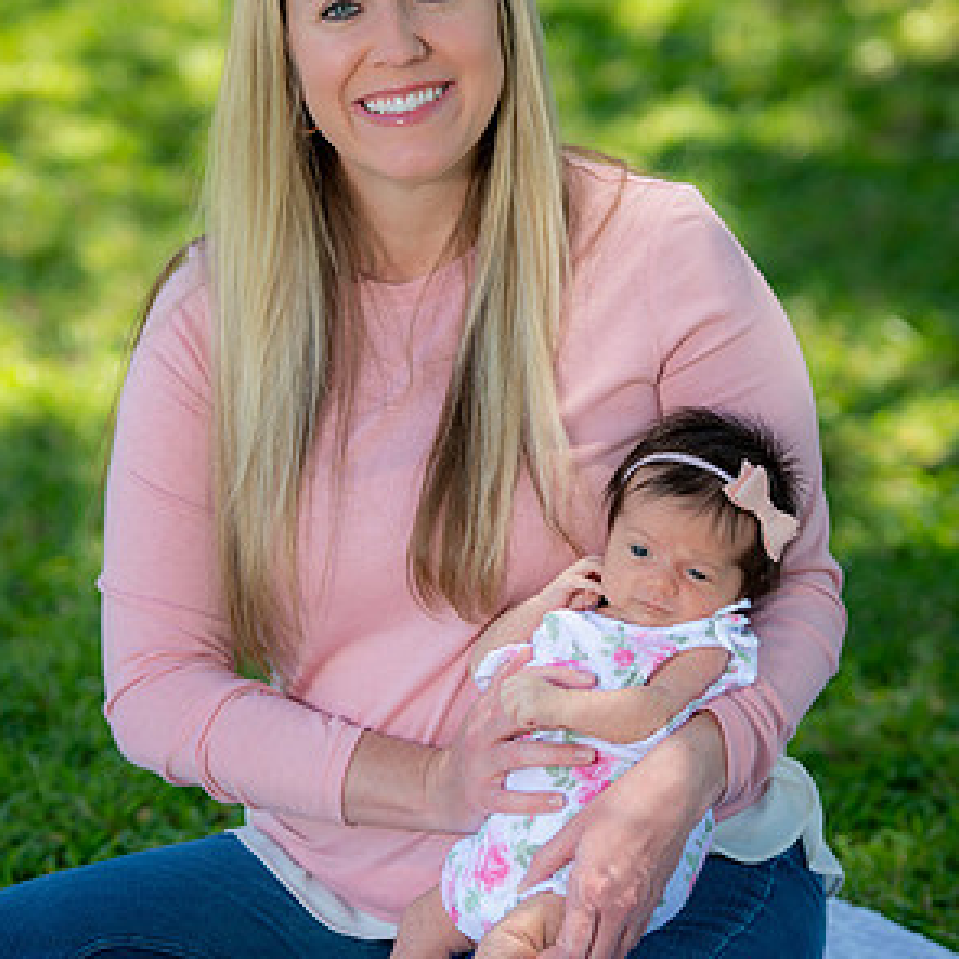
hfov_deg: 11.6
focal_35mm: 150
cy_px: 468
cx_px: 483
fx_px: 4702
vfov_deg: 11.6
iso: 100
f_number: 2.8
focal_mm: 116
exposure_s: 1/250
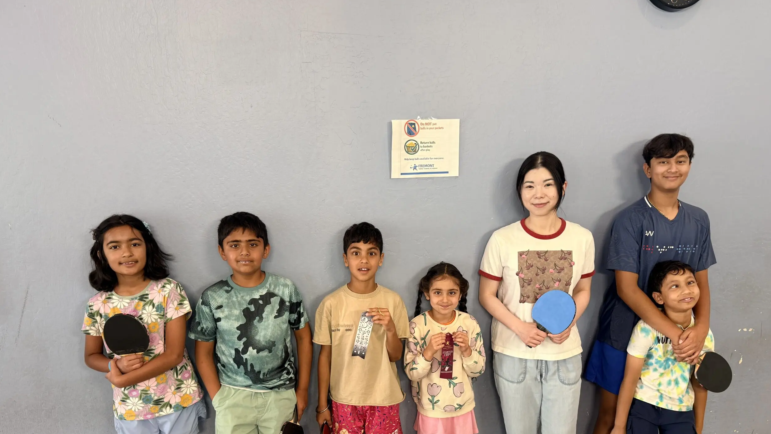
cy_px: 294
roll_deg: +1.8
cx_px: 391
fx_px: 552
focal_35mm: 27
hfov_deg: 69.9
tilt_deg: -12.0
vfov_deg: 42.3
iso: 160
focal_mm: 6.76
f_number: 1.78
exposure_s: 1/60
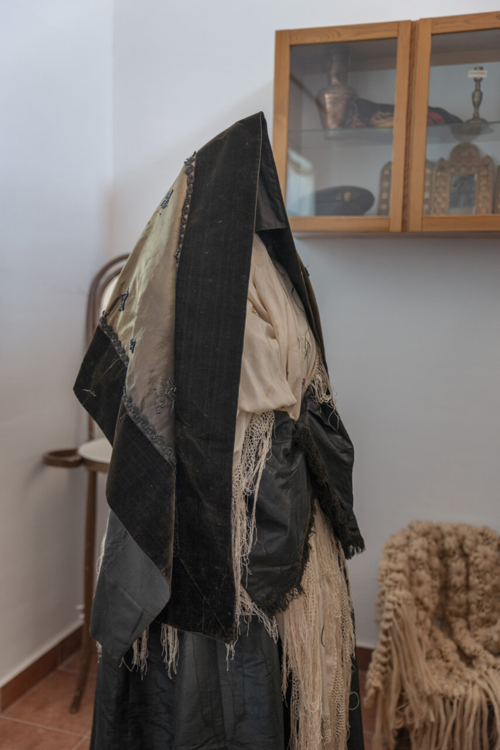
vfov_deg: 53.1
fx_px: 750
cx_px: 250
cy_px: 375
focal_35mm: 36
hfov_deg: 36.9
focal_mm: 36
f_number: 2.8
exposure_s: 1/125
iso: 500
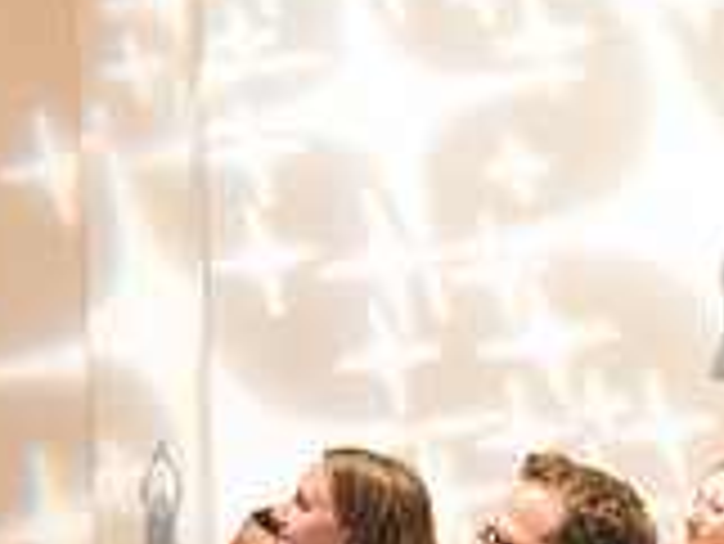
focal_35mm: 111
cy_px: 735
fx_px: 2323
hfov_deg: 17.3
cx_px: 737
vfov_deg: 12.9
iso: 4000
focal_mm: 32
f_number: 2.8
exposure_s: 1/200
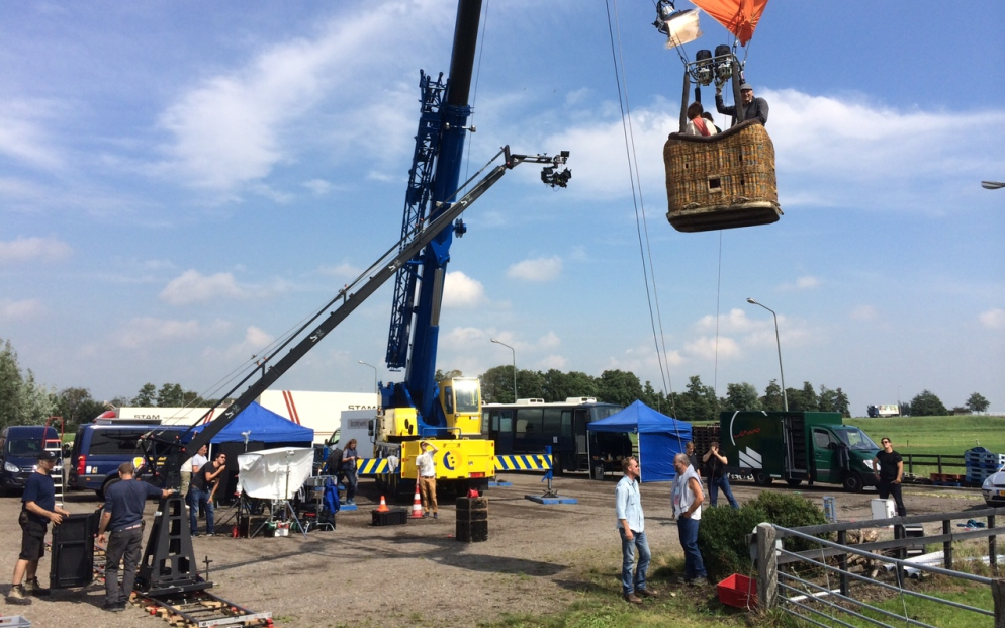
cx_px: 502
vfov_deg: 39.3
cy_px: 252
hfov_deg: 59.7
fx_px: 876
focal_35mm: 32
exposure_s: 1/2740
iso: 40
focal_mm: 4.12
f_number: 2.2
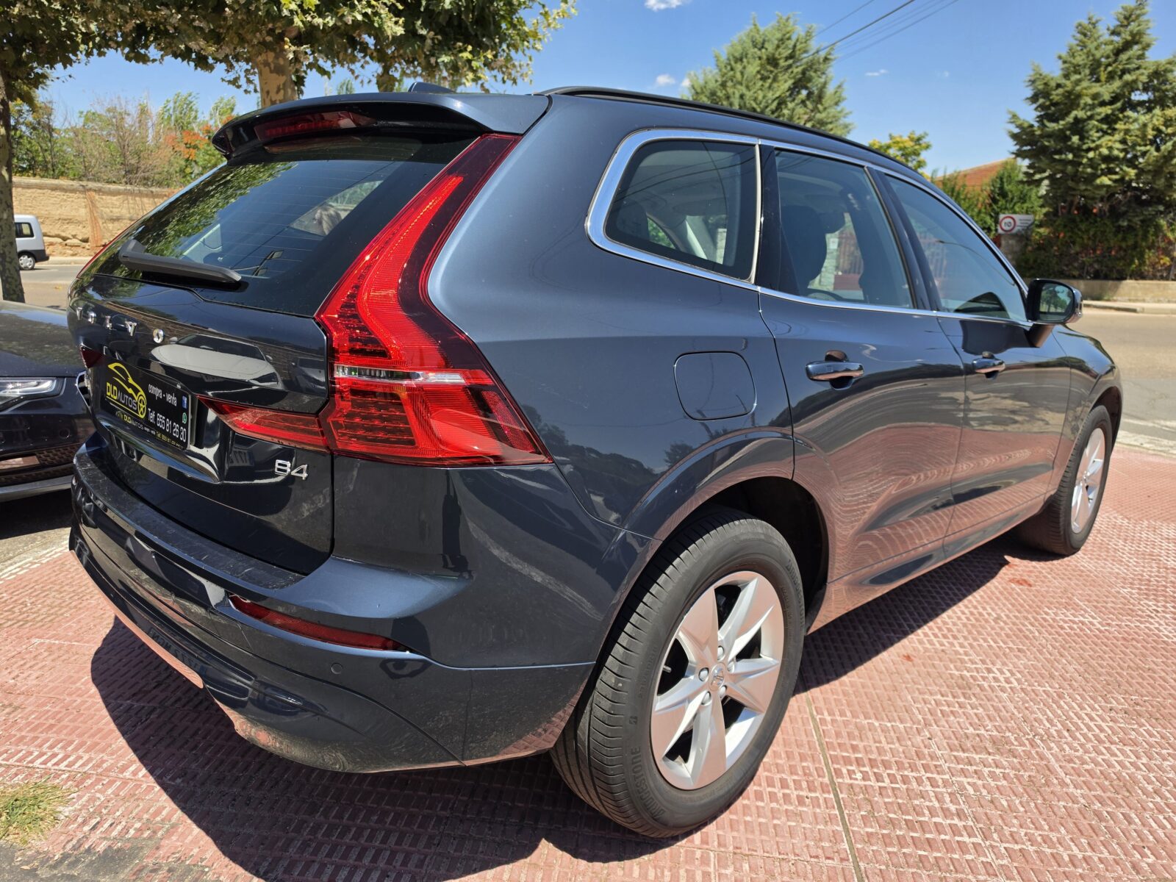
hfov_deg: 73.9
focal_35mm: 23
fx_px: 781
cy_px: 441
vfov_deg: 58.9
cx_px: 588
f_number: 1.4
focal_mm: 6.5
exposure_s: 1/4538
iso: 64
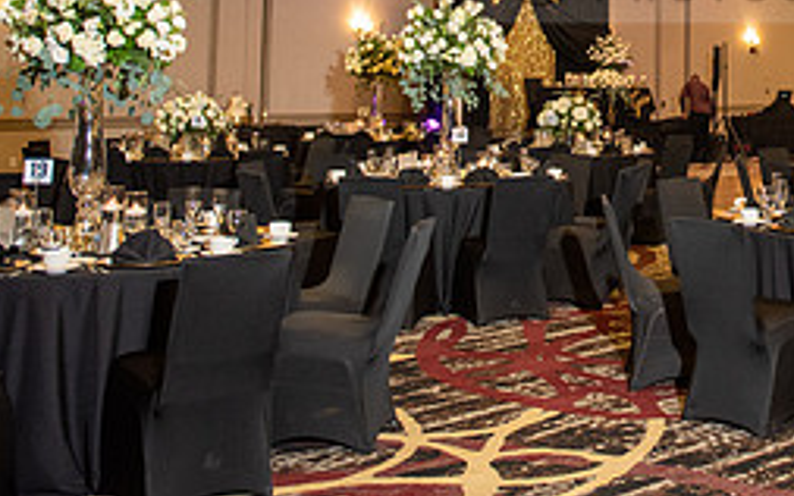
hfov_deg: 33.8
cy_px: -52
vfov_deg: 21.9
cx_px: 753
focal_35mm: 56
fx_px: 1212
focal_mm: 24
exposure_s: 1/125
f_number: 2.8
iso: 1600
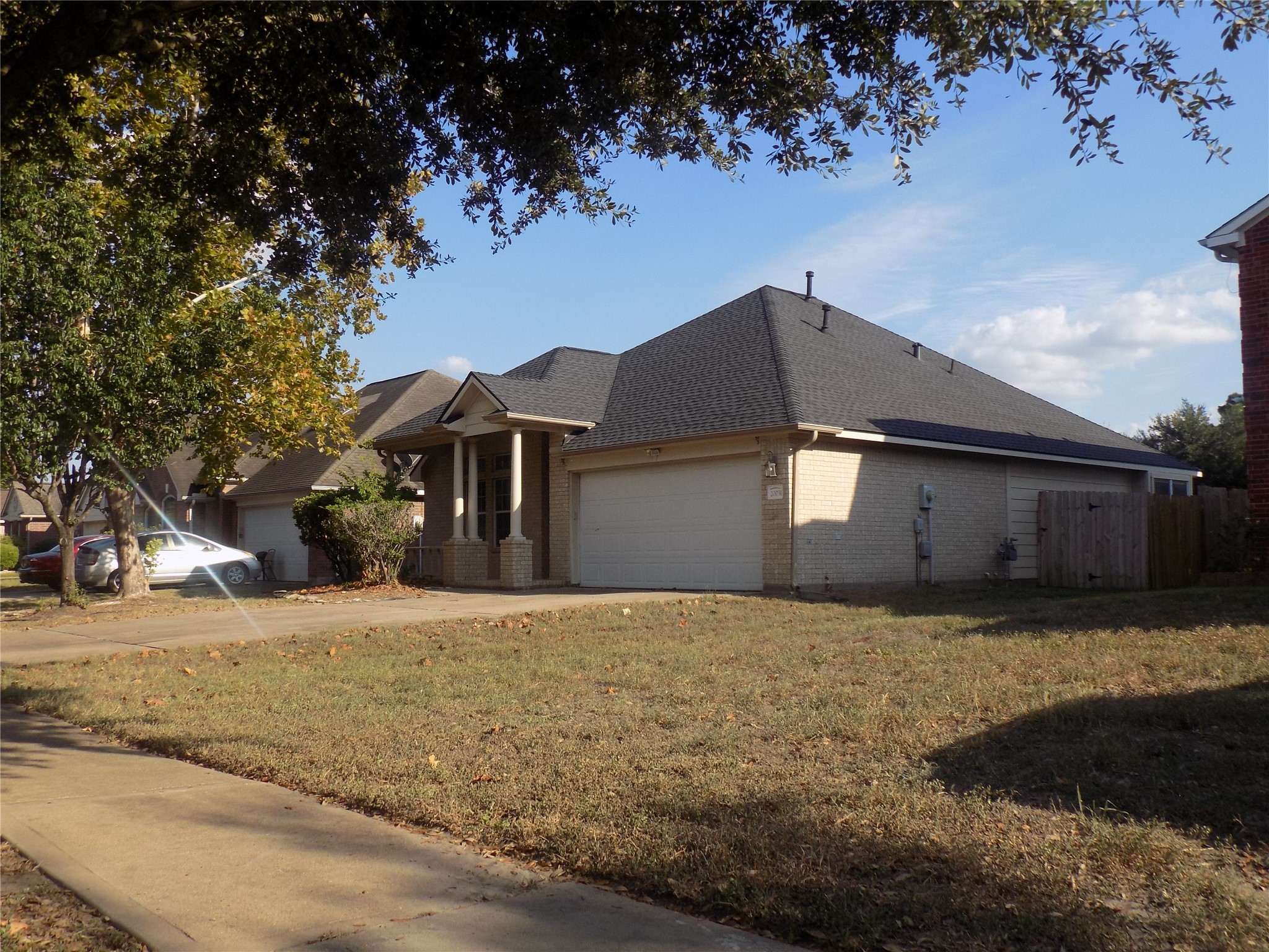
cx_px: 634
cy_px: 476
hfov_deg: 60.0
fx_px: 1100
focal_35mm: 30
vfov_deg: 46.8
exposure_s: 1/800
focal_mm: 5.3
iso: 80
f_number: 3.3
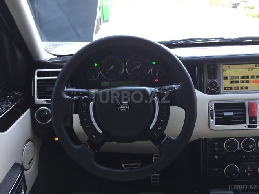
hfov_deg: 61.7
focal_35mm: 29
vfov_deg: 48.2
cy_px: 97
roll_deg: +1.3
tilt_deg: -23.6
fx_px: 217
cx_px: 130
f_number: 2.2
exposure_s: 1/50
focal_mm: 4.15
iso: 40
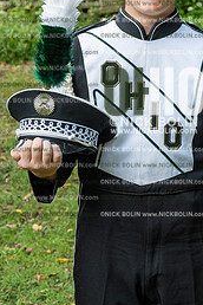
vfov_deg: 22.8
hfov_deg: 15.3
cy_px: 100
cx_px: 153
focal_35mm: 89
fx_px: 753
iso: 1000
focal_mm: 51
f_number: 5.6
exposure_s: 1/640
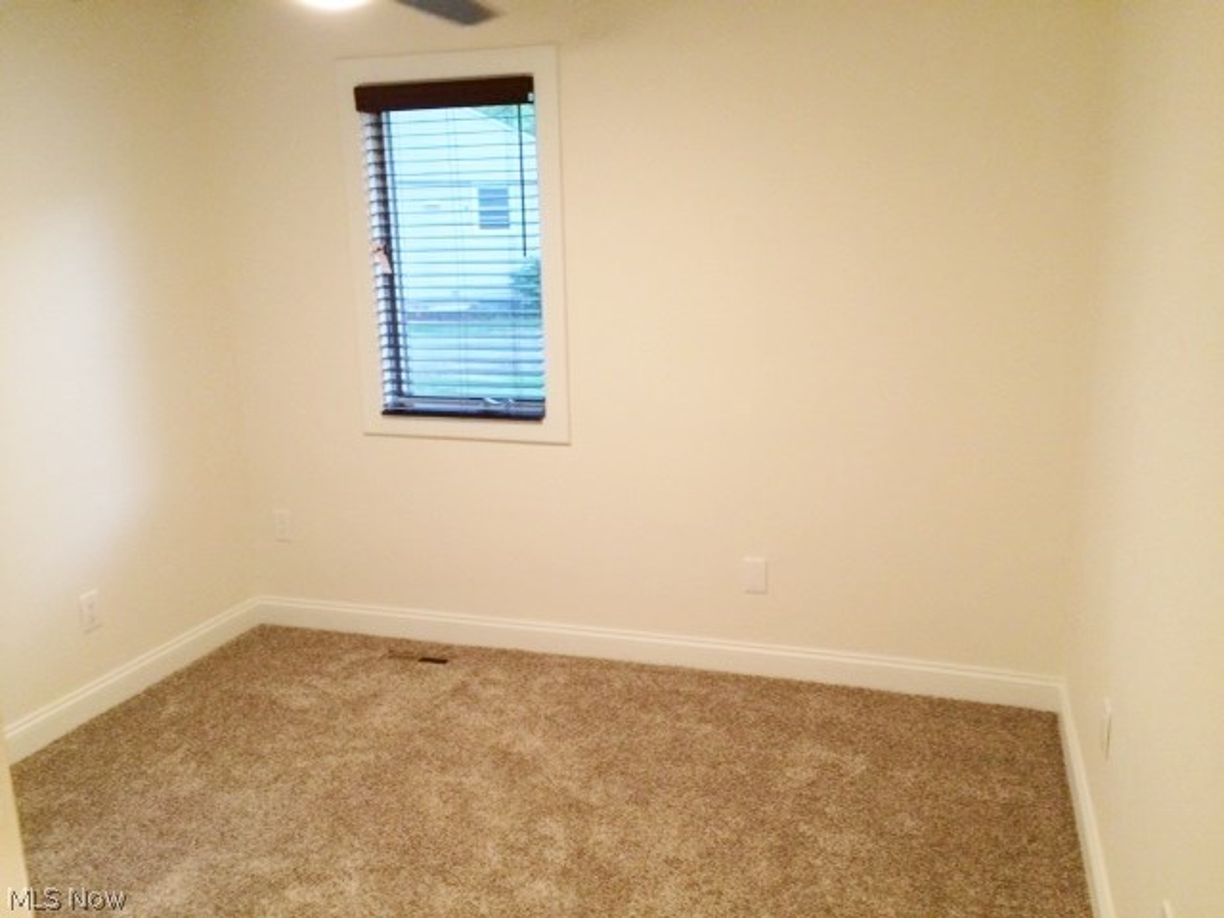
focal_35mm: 29
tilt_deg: -12.7
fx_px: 1025
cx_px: 612
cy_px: 459
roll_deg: +0.1
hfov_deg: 61.7
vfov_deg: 48.2
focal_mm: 4.15
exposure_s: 1/30
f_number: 2.2
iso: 250
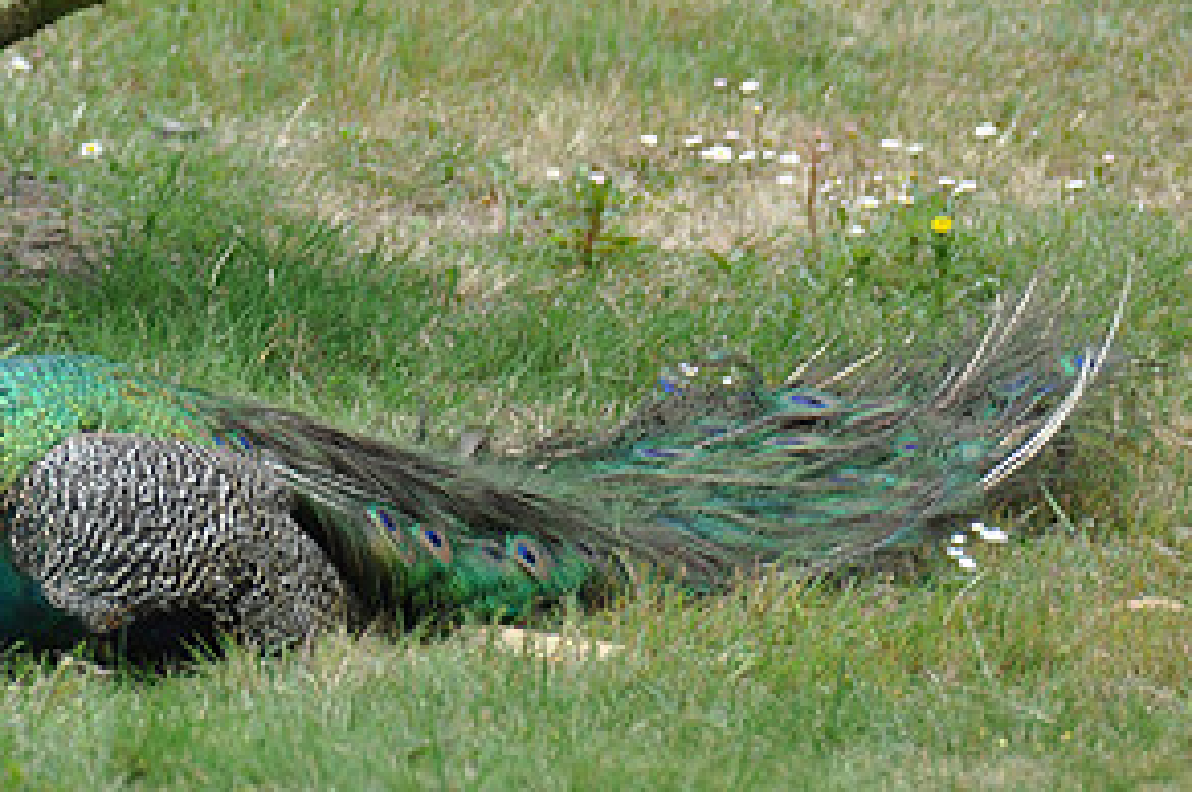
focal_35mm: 402
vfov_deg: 3.4
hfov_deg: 5.1
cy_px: 239
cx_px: 143
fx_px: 13295
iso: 320
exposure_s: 1/400
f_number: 5.6
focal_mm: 135
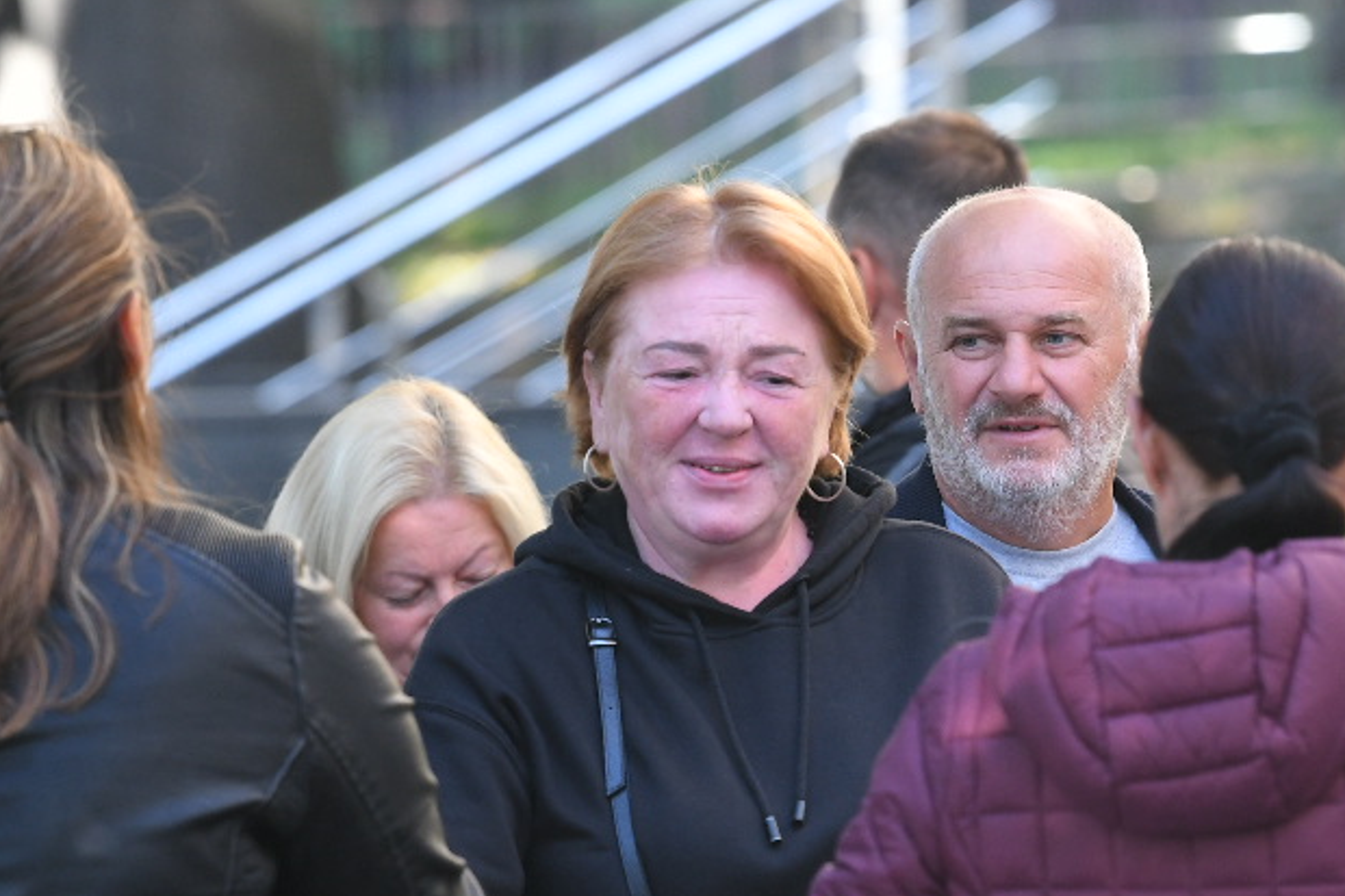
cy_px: 729
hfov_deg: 3.9
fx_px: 19533
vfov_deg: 2.6
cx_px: 679
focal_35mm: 523
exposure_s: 1/400
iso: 1000
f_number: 5
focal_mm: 200
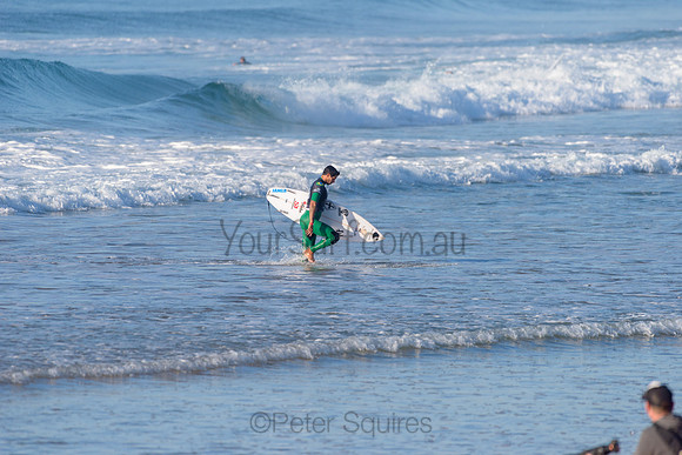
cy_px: 228
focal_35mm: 500
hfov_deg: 4.1
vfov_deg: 2.8
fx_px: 9476
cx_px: 341
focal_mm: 500
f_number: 5.6
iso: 250
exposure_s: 1/2000
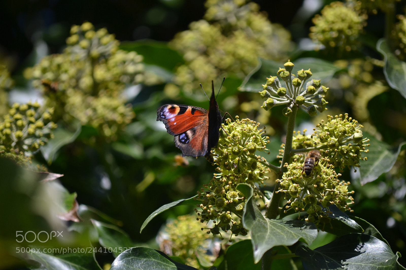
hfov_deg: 6.9
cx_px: 203
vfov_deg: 4.6
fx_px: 3382
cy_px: 135
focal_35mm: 300
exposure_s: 1/500
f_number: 5.6
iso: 220
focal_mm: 200
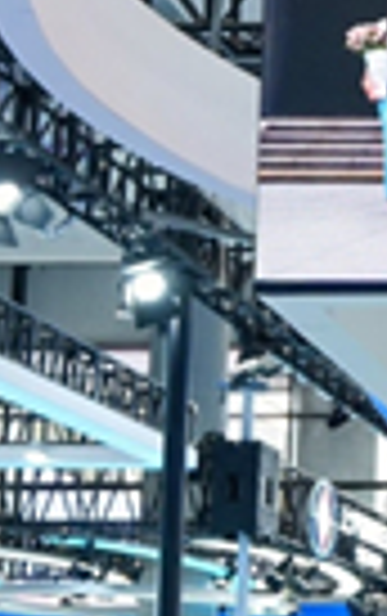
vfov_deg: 21.3
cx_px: 819
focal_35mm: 95
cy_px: 573
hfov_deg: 12.0
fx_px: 1598
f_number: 4
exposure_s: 1/70
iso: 500
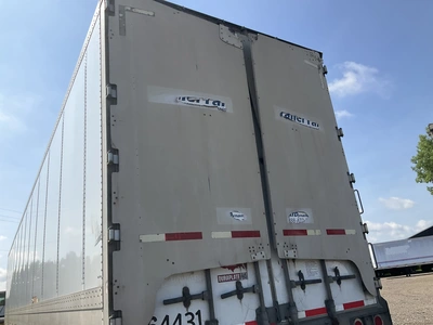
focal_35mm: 29
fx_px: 363
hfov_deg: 61.7
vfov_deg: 48.2
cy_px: 162
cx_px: 216
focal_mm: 3
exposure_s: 1/2058
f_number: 1.8
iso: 25
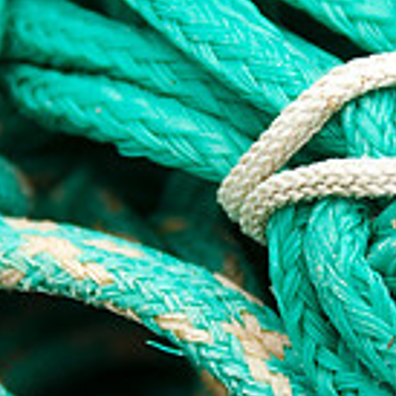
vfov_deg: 1.9
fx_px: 11843
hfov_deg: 1.9
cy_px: 195
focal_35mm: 915
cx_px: 321
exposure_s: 1/200
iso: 100
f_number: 5.6
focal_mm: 170
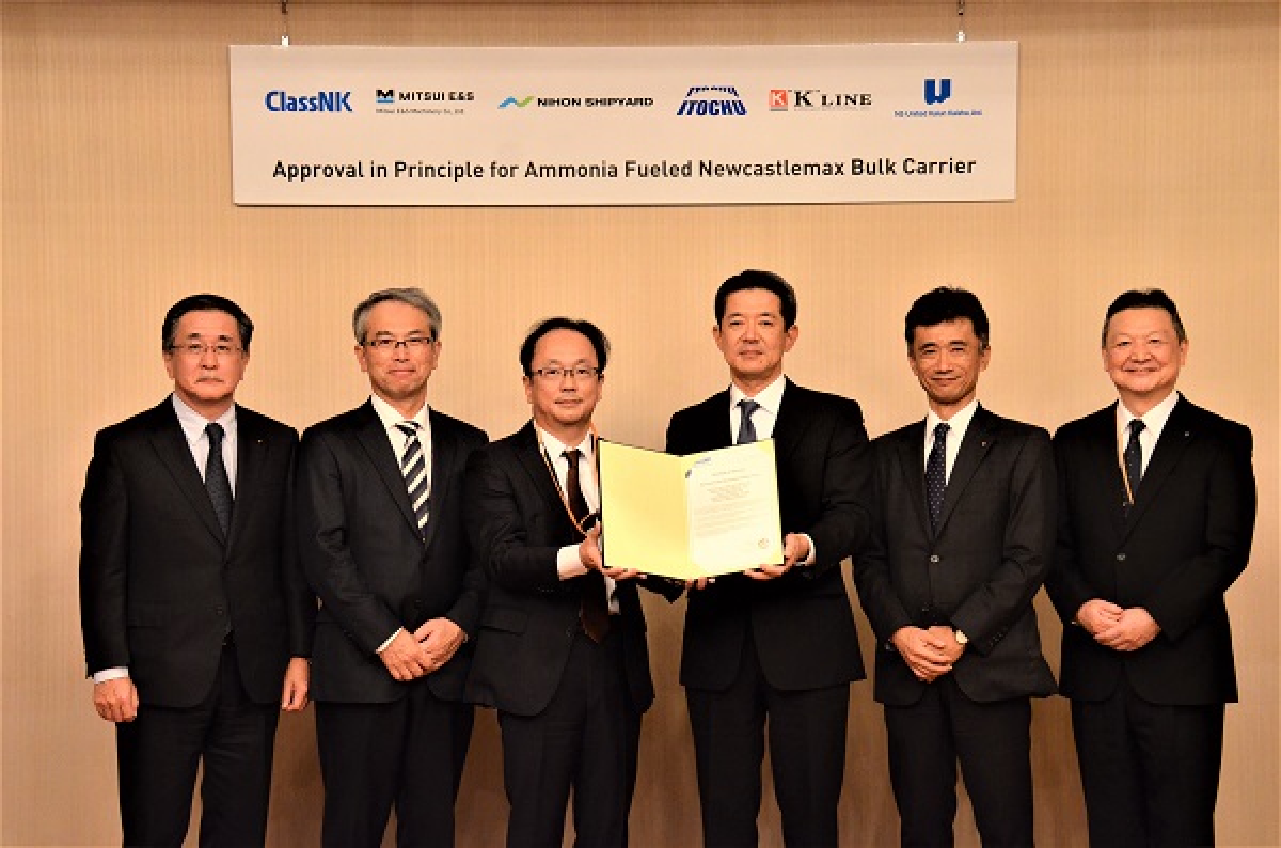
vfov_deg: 13.4
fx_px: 3621
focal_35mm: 102
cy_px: 424
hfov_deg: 20.1
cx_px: 640
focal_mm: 68
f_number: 5.6
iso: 3200
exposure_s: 1/25
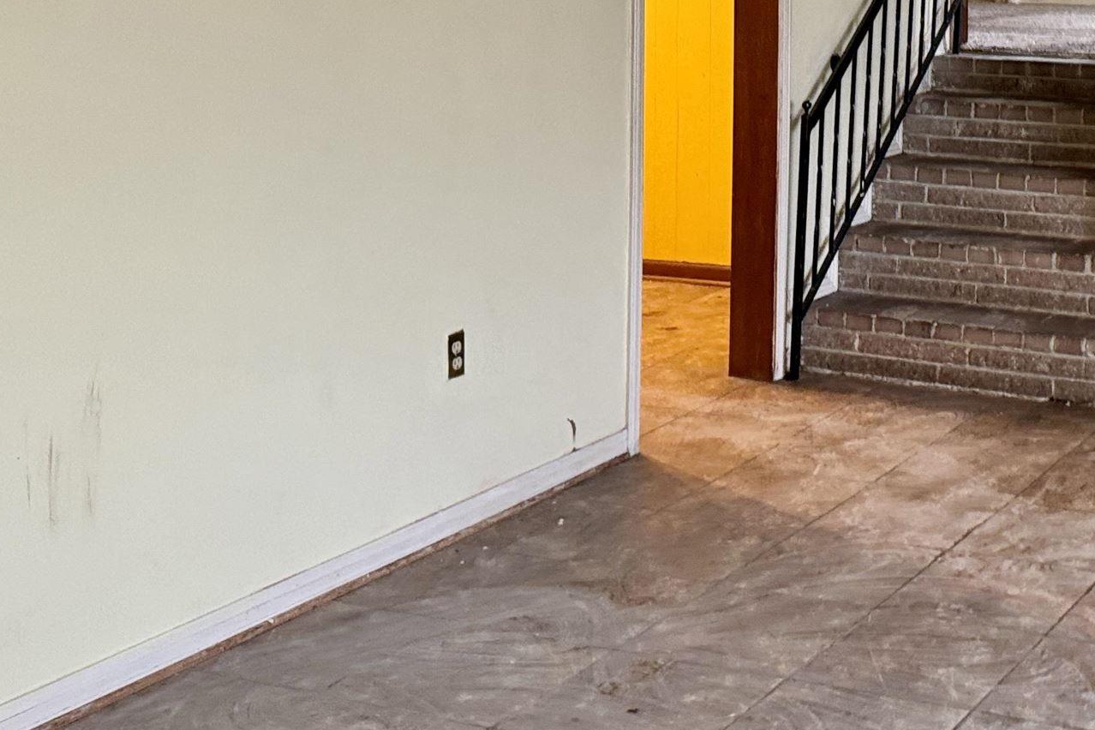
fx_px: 1825
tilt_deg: -6.6
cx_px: 1090
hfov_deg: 31.0
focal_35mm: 60
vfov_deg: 22.0
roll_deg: +0.5
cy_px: 42
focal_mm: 6.76
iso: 400
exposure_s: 1/52
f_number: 1.78
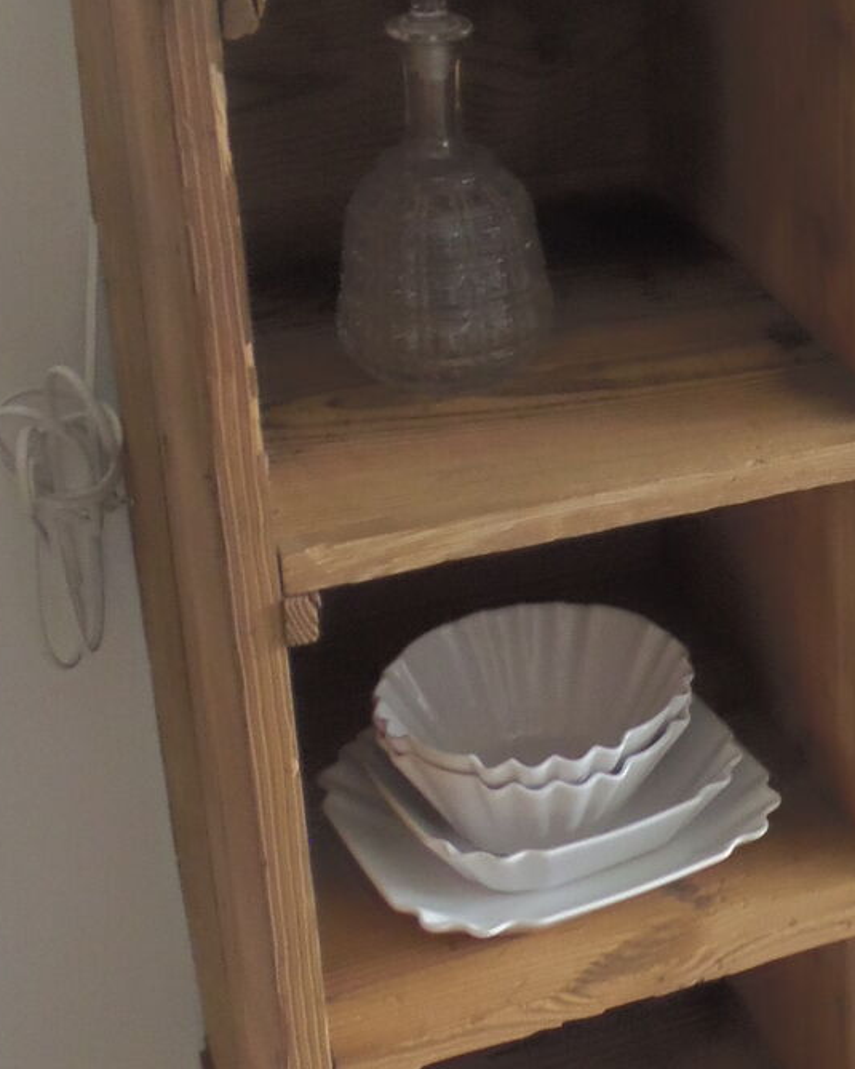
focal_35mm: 70
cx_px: 1123
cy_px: 213
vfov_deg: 26.6
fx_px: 2215
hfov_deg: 20.0
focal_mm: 4.3
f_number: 2.9
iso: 125
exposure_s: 1/30
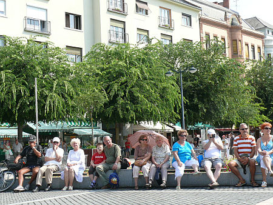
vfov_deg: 24.0
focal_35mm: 61
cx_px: 136
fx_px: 481
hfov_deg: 31.7
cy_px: 102
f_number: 5.6
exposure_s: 1/250
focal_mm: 10.2
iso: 100
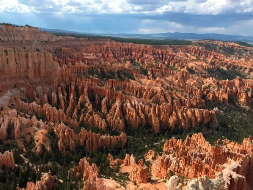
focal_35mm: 29
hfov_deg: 61.7
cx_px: 126
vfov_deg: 48.2
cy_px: 95
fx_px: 212
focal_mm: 4.2
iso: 32
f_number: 2.2
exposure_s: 1/1647
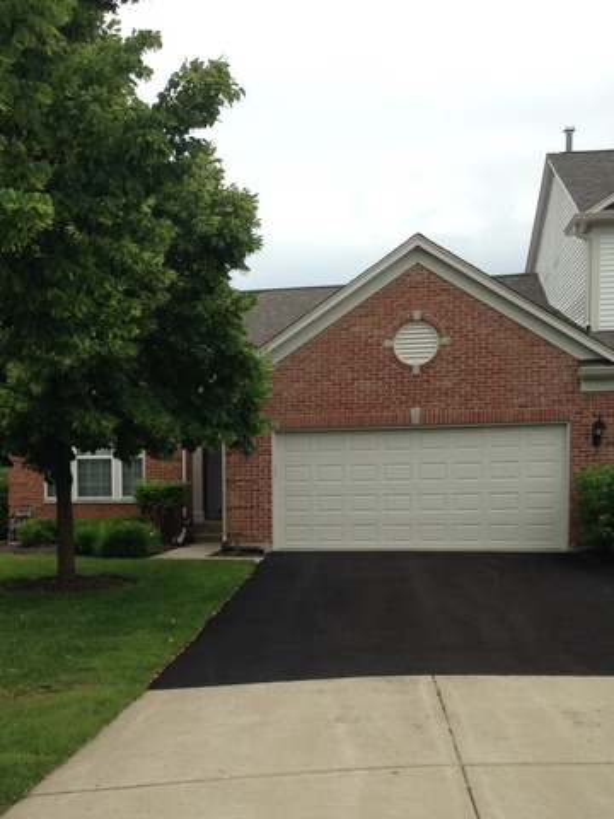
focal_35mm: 33
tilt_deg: -3.4
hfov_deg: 42.9
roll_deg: +0.0
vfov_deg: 55.4
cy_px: 410
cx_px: 307
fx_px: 780
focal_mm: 4.12
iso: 50
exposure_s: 1/1043
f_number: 2.4
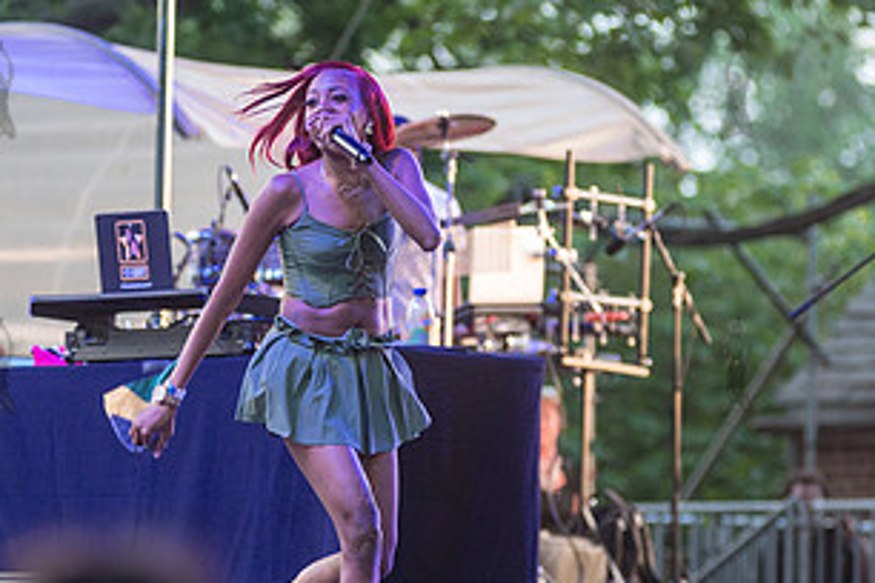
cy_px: 227
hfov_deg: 7.0
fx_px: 7145
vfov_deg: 4.7
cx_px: 366
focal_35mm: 294
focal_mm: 155
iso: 1000
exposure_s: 1/250
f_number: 3.2
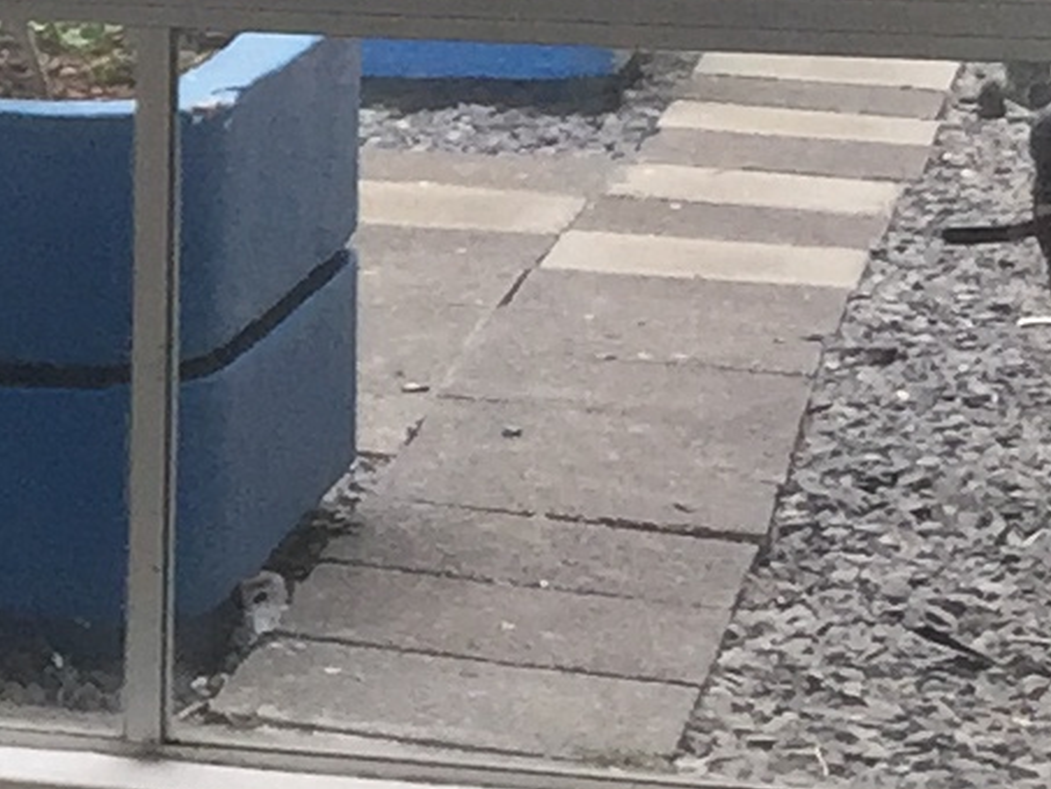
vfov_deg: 7.1
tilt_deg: -7.3
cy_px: -128
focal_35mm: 209
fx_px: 6347
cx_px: -1986
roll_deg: -0.2
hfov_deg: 8.2
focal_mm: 4.15
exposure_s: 1/100
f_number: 2.2
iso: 40
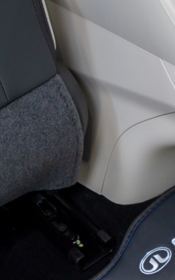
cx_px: 301
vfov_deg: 20.2
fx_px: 785
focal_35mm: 103
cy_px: 107
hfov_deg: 11.9
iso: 800
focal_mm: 46
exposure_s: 1/25
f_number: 10
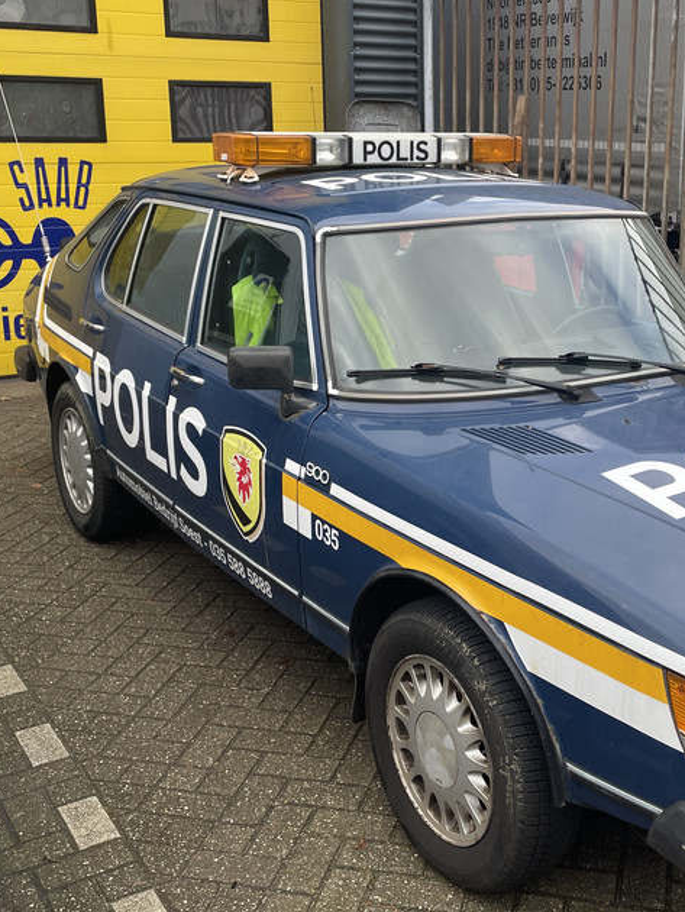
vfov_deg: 42.9
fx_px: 1160
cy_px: 460
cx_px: 454
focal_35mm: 44
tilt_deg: -16.2
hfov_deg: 32.6
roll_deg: -0.5
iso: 32
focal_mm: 4.2
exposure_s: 1/167
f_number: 1.6
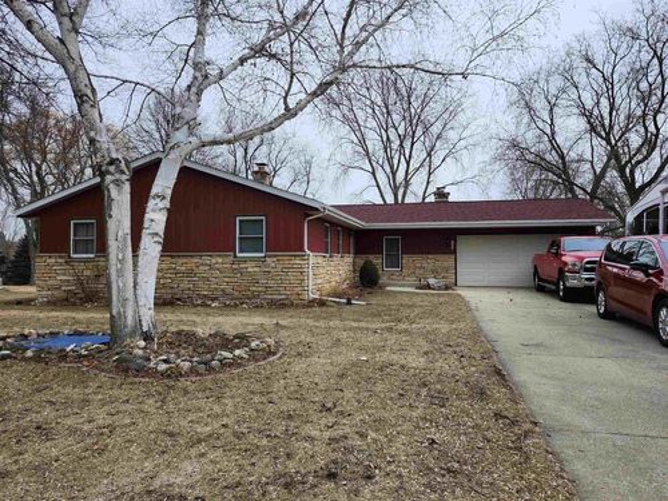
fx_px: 444
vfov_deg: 58.9
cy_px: 250
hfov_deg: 73.9
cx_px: 334
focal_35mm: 23
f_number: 1.8
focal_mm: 5.54
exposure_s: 1/897
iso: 25
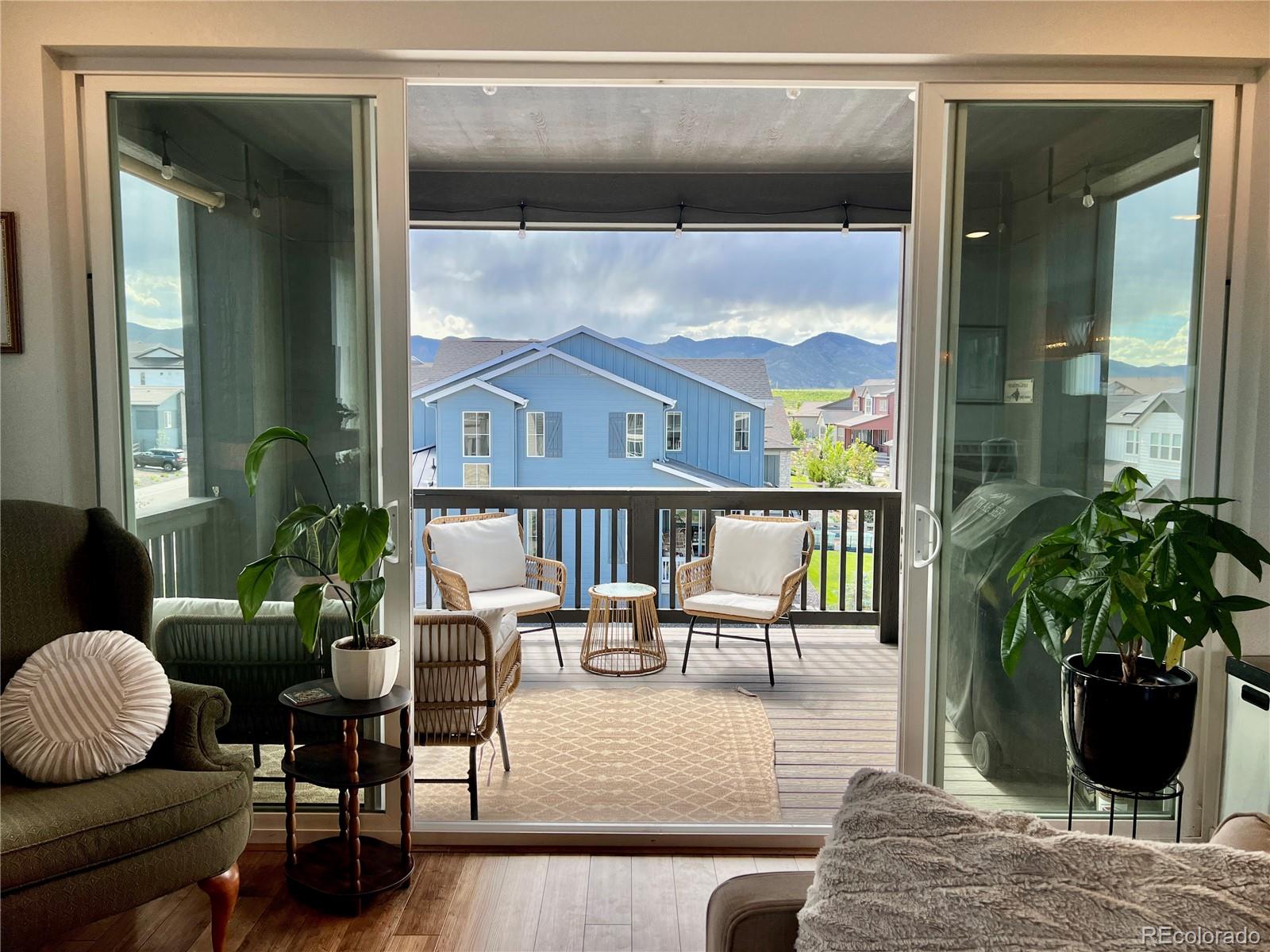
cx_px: 635
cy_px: 476
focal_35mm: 26
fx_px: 954
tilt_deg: -4.7
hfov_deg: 67.3
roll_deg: +0.3
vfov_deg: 53.1
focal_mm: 5.7
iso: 50
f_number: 1.5
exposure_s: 1/769
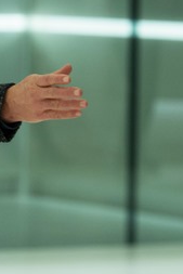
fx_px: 3266
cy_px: 68
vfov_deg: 4.8
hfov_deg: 3.2
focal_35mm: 429
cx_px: -22
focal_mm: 155
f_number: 4
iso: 1600
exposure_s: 1/200
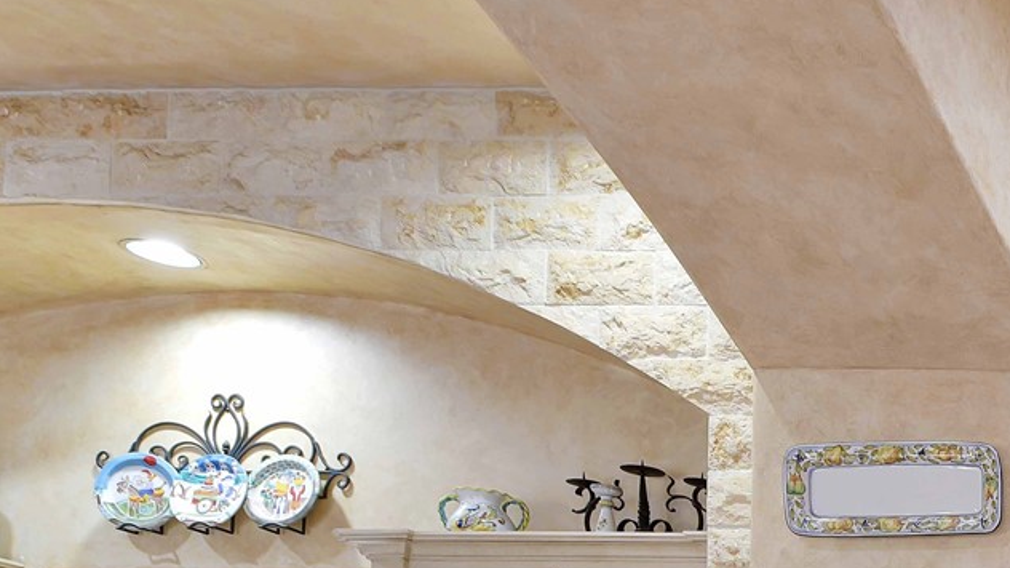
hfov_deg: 24.8
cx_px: 1657
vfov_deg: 17.6
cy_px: 1044
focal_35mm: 54
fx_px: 1446
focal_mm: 15
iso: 100
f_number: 8
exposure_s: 1/1.67
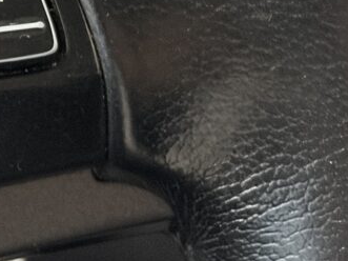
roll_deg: -0.7
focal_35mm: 161
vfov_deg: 9.1
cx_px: -147
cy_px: -81
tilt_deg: -28.5
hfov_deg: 11.8
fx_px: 1618
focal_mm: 5.96
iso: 400
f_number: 1.6
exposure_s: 1/25
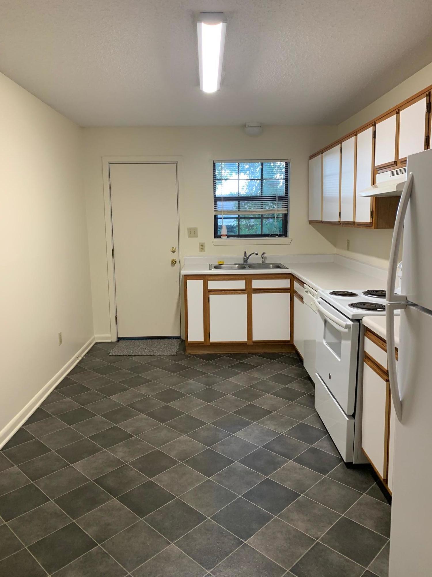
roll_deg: +0.2
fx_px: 433
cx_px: 216
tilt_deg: -8.7
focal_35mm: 26
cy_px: 288
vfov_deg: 67.3
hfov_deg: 53.1
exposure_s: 1/60
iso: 125
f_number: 1.8
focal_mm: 4.25
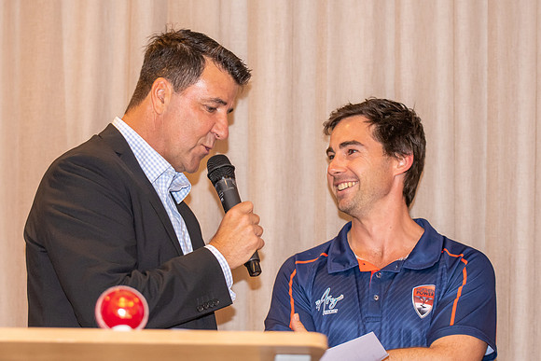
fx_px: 2230
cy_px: 146
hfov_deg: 13.8
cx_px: 238
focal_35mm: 148
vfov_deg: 9.3
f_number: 2.8
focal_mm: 80
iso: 1000
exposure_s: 1/60
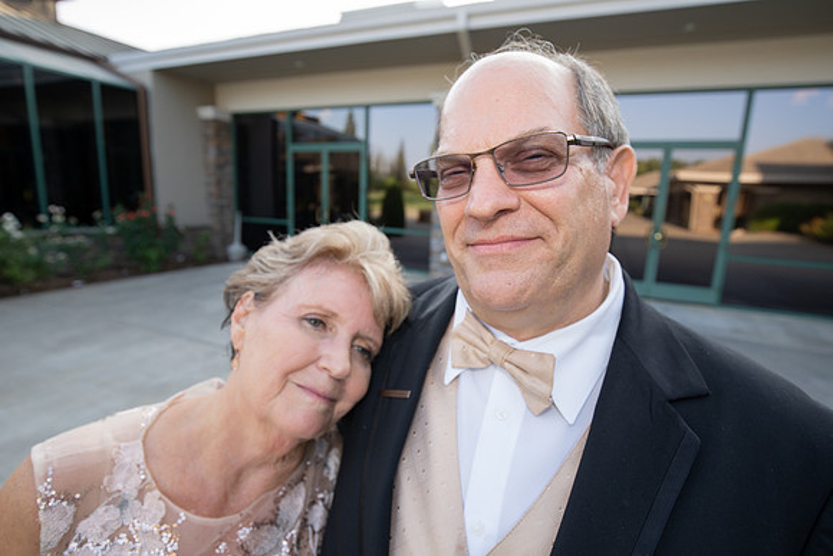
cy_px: 278
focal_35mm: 19
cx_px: 416
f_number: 5.6
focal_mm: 19
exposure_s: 1/250
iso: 320
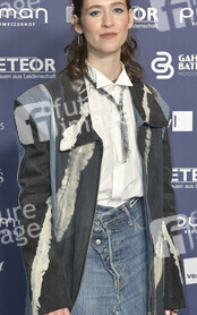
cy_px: 174
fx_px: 704
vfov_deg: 25.2
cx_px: 105
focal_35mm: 82
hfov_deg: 15.9
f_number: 6.3
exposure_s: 1/250
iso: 2000
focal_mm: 56
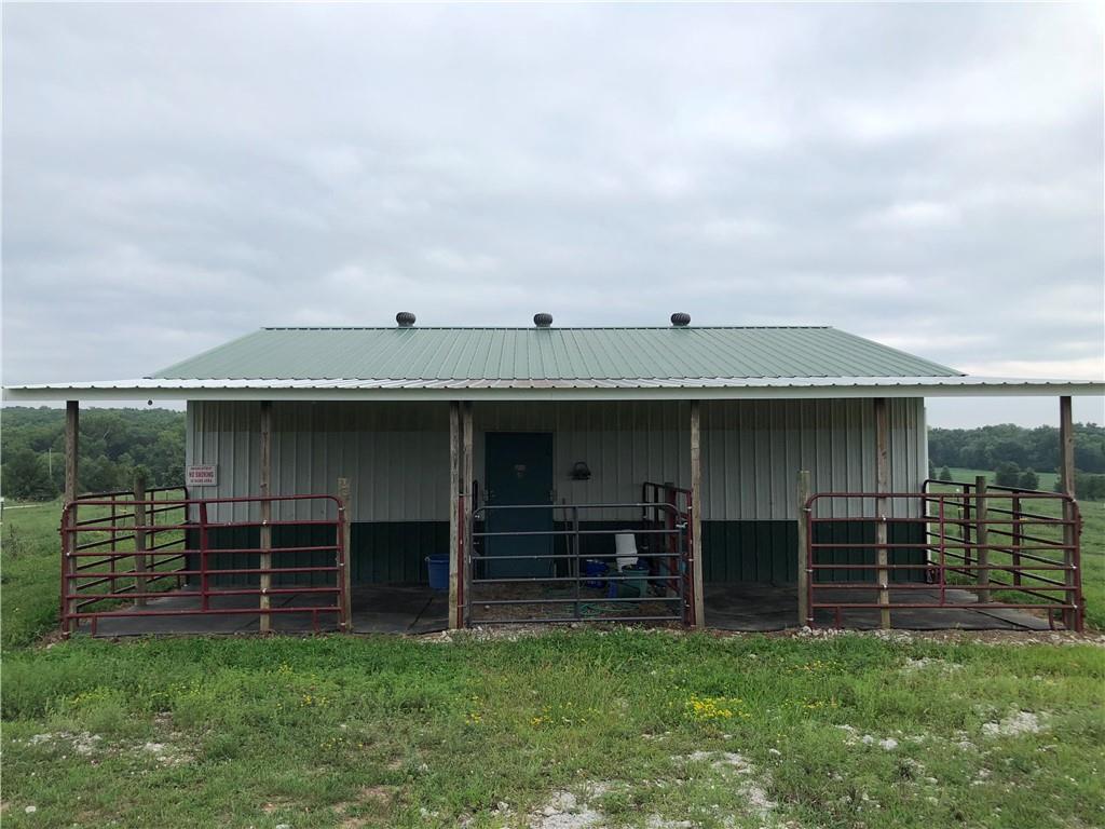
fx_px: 926
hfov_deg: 61.7
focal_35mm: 29
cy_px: 414
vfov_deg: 48.2
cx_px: 552
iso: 20
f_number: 1.8
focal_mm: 3.99
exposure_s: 1/842
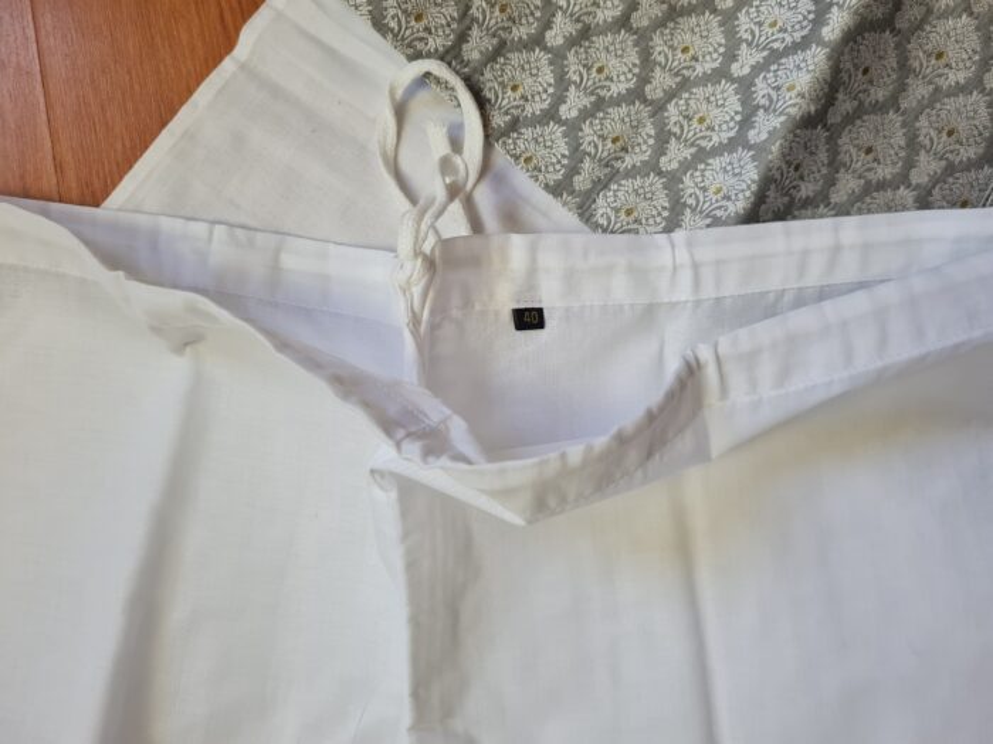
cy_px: 372
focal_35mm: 26
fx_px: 746
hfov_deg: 67.3
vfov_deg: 53.1
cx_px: 496
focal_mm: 5.4
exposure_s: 1/120
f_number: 1.8
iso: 125
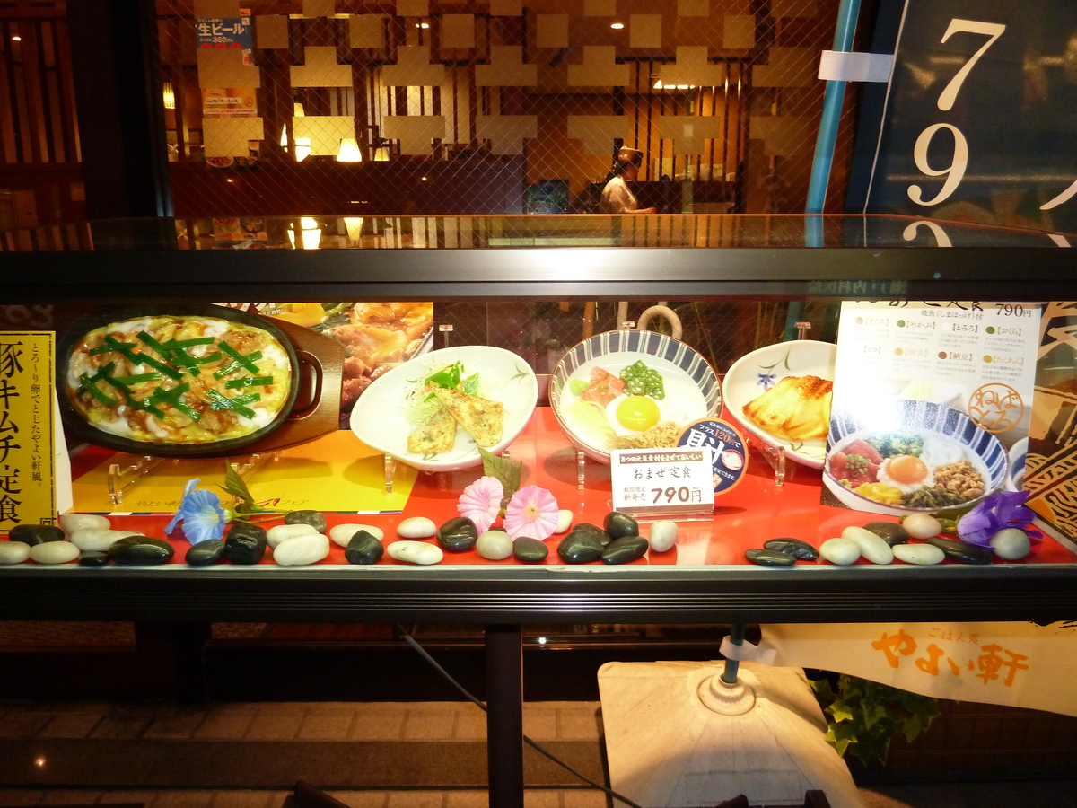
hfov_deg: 69.4
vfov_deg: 54.9
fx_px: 778
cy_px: 404
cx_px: 538
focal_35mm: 25
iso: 320
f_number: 3.3
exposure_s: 1/30
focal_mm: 4.1
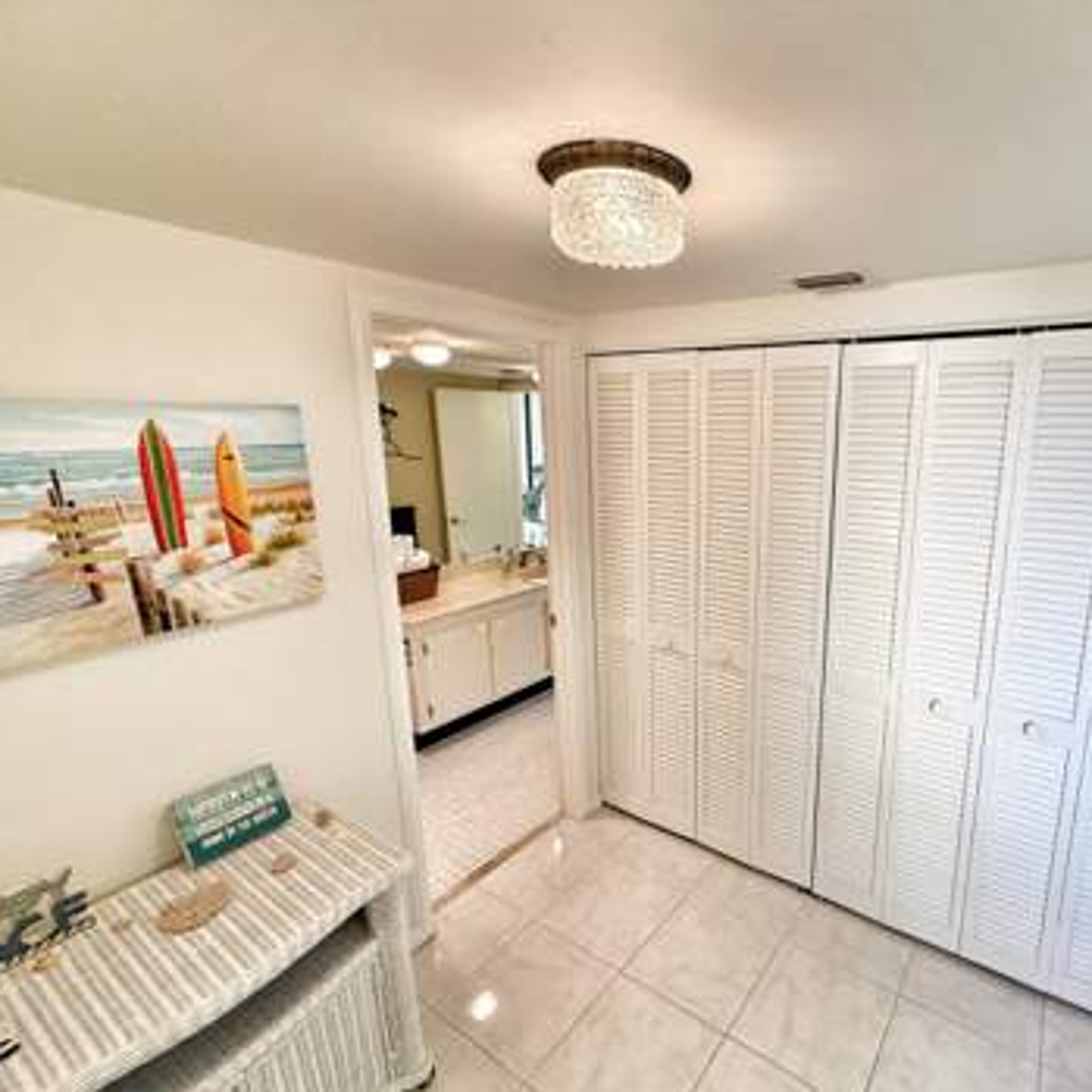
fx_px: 607
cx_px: 723
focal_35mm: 17
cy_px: 555
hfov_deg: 81.3
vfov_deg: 84.0
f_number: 2.2
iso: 160
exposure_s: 1/120
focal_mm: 2.22
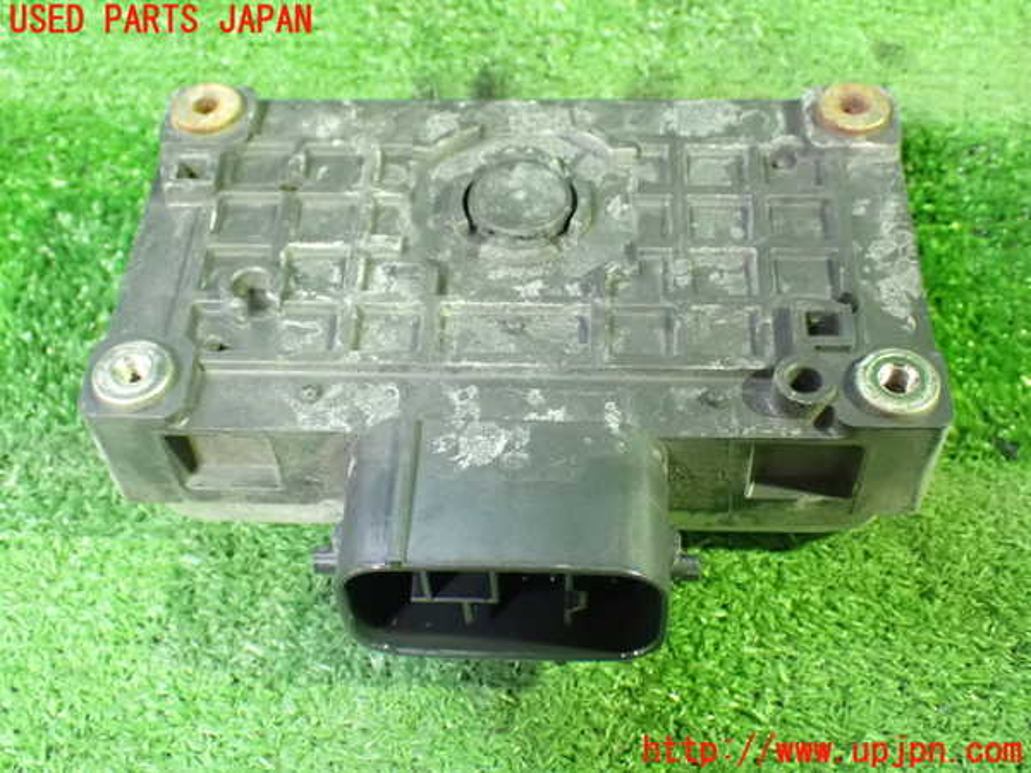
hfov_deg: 42.9
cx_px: 516
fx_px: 1310
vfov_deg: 32.9
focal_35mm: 44
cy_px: 386
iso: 1600
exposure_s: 1/25
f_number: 2.9
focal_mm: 7.84
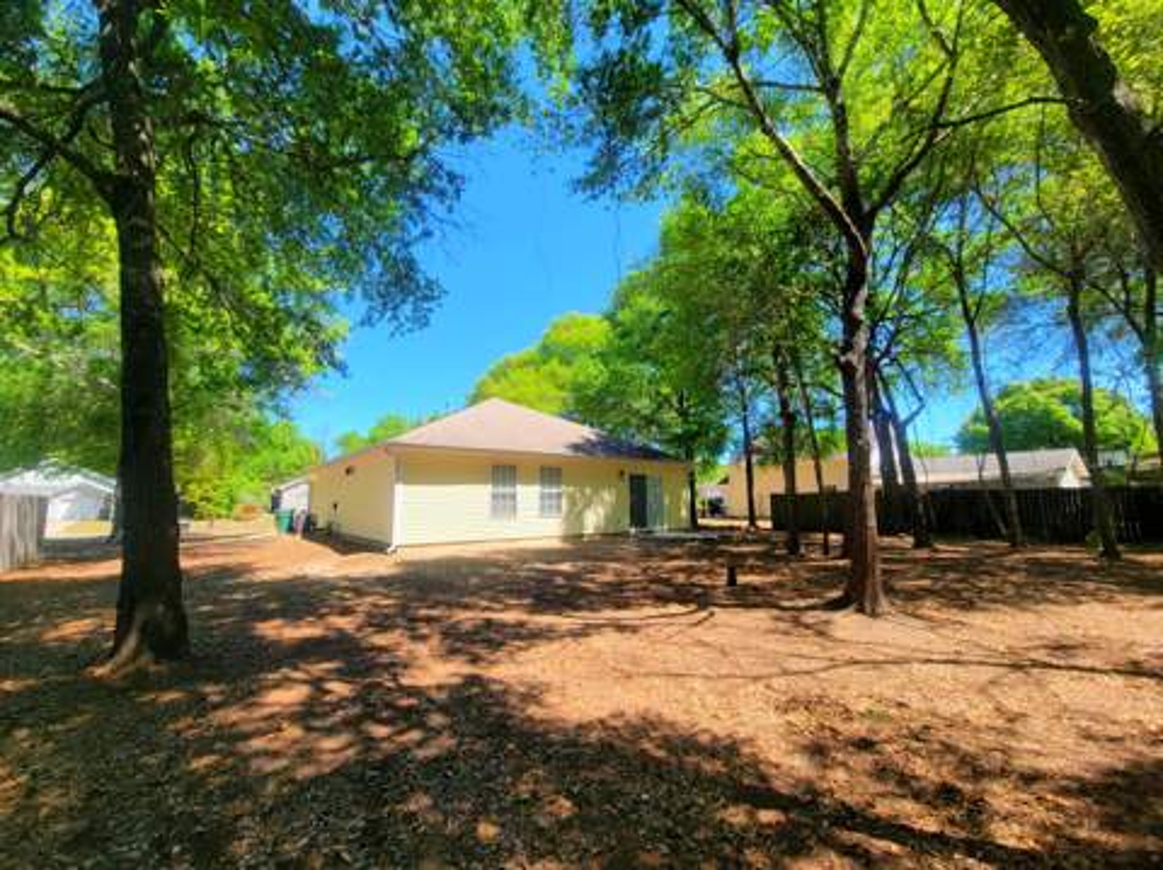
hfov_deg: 106.2
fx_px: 436
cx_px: 582
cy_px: 435
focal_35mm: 13
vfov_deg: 89.8
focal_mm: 2.2
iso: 50
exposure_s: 1/556
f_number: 2.2
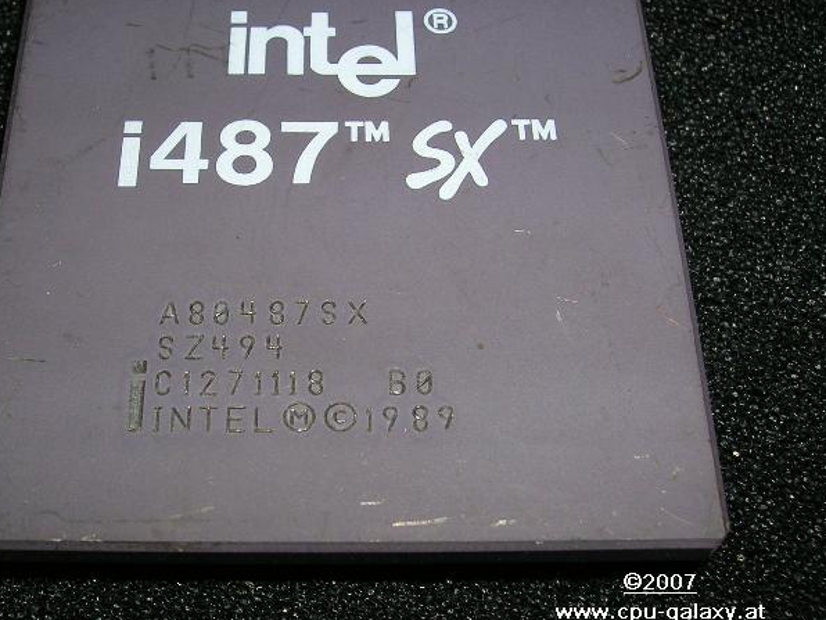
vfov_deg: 28.5
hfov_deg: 37.2
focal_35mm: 51
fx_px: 1217
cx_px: 301
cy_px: 277
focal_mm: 6.4
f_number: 5
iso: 50
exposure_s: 1/60.1
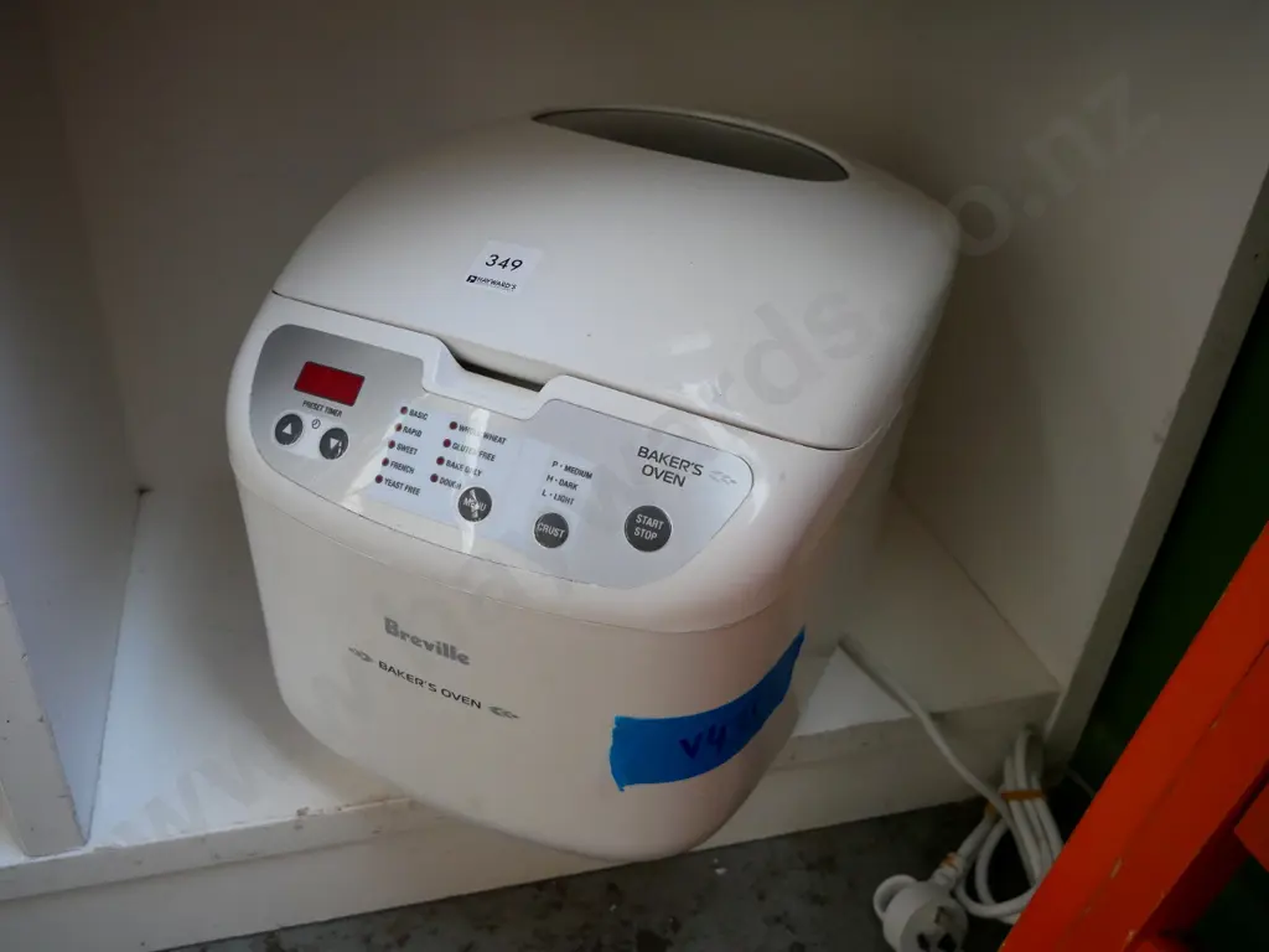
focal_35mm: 30
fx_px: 1100
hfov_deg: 60.0
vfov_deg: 46.8
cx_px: 634
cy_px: 476
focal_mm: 15
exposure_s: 1/60
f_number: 4
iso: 1600
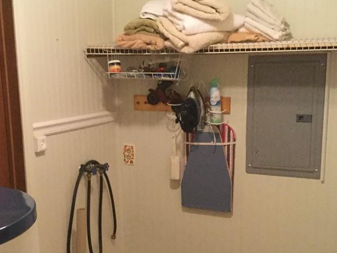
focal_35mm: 52
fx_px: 506
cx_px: 146
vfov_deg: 27.9
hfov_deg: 36.7
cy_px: 167
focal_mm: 3.3
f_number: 2.4
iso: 320
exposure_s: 1/15
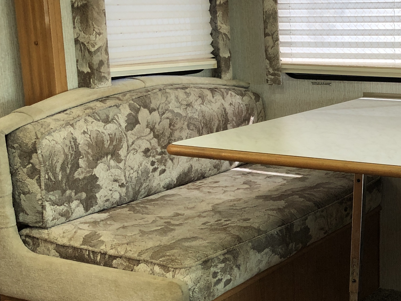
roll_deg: +2.3
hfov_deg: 27.8
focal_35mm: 66
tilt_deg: -14.1
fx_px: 765
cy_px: 164
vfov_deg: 22.2
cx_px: 391
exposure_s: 1/40
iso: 20
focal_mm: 3.99
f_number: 1.8
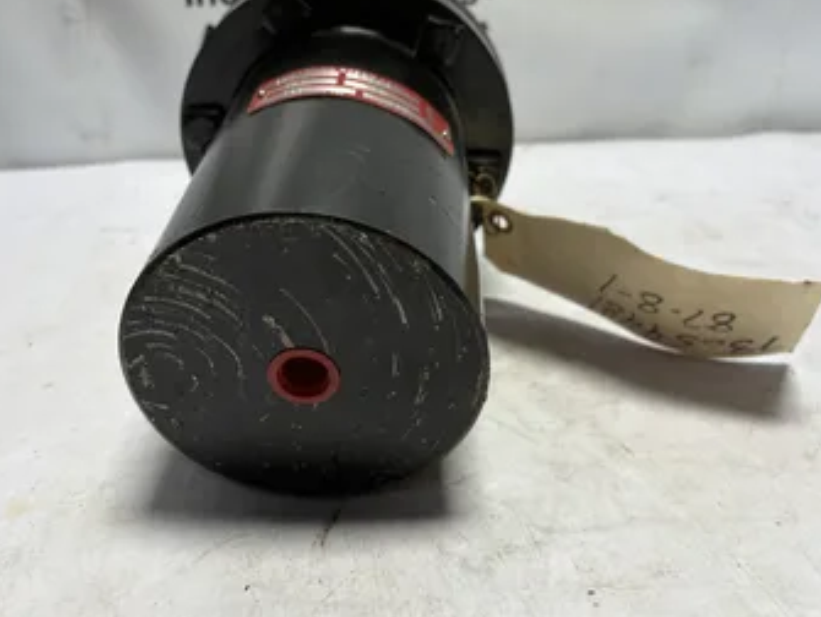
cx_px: 370
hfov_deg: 58.2
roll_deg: +0.9
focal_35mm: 31
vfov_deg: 45.5
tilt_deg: -26.4
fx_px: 736
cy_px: 289
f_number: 1.6
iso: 50
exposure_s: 1/306
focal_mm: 5.96
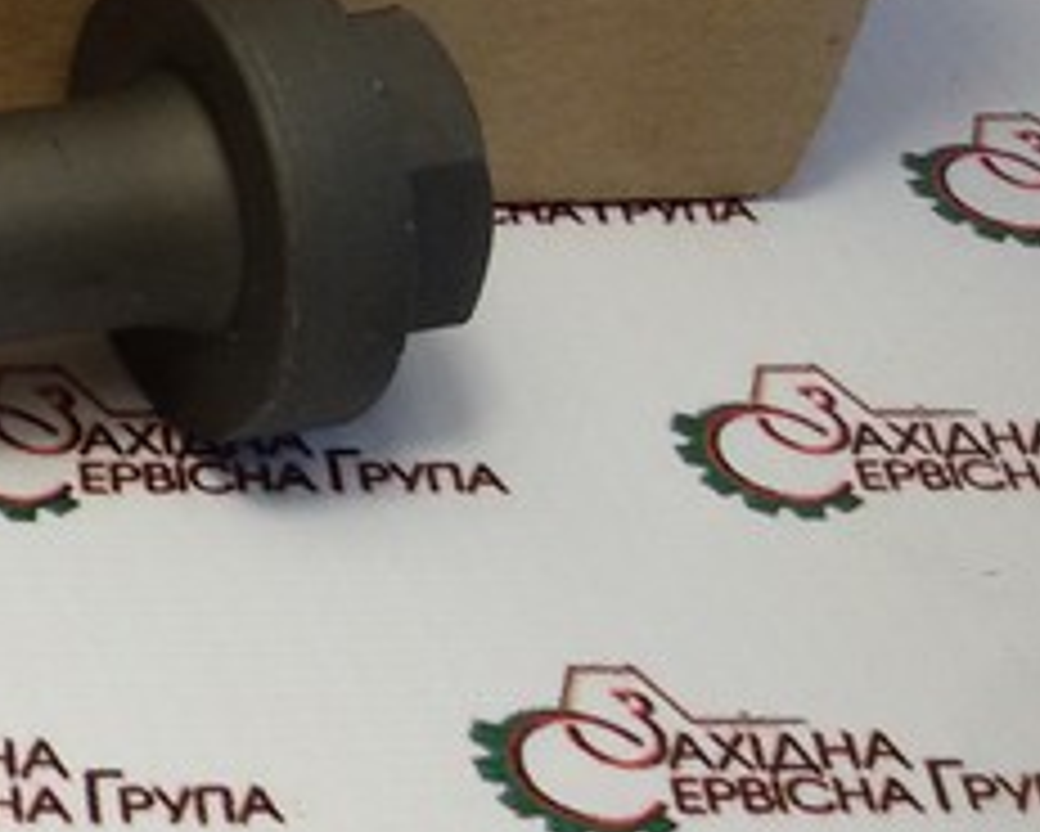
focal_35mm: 131
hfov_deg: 12.7
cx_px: -1076
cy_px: -144
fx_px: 4034
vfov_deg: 11.6
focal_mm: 2.93
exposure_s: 1/100
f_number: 2.4
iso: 40
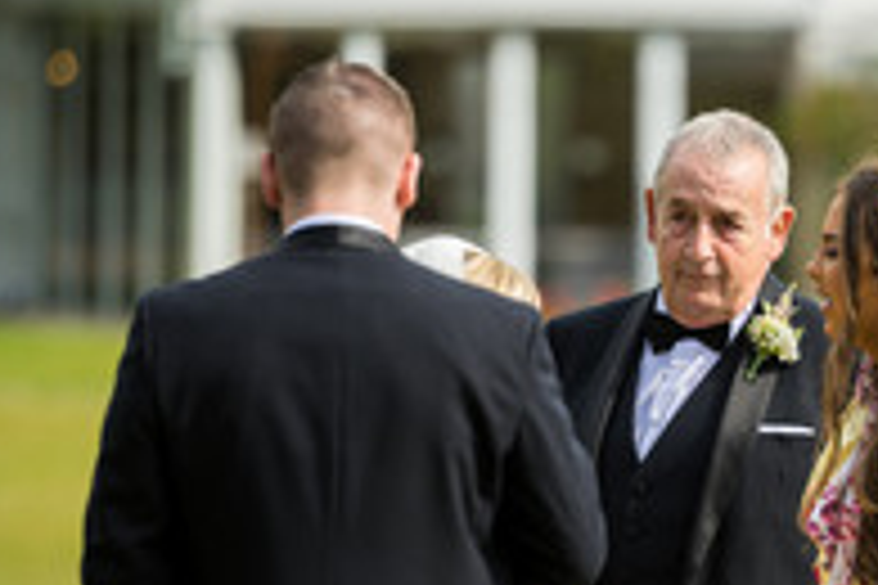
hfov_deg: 4.5
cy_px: 401
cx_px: 633
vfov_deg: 3.0
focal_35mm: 454
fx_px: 11072
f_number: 2.8
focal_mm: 200
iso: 80
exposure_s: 1/640
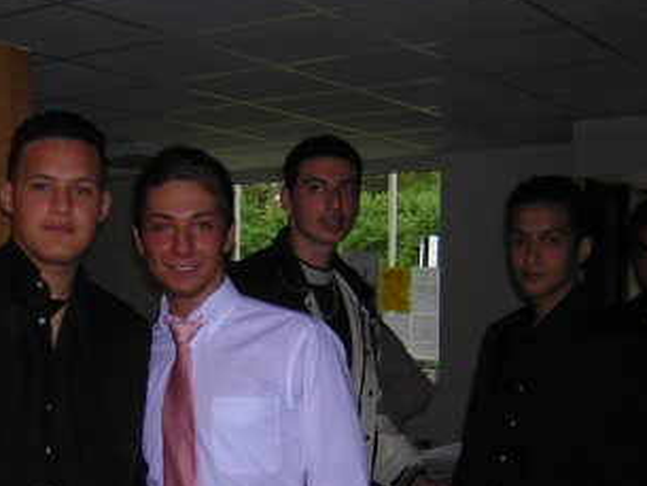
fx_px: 1103
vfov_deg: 24.6
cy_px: 351
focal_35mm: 59
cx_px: 218
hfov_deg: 32.4
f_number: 2.6
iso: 100
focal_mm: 4.7
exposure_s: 1/60.1
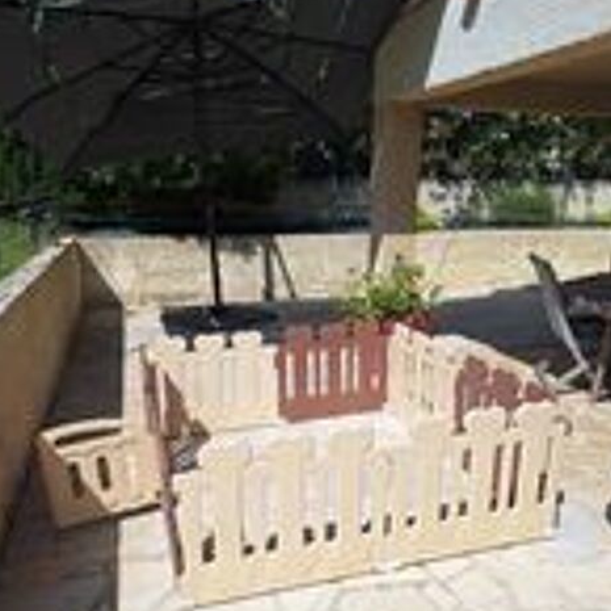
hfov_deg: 57.3
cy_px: 352
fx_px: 559
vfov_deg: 57.0
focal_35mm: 28
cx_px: 307
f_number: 1.8
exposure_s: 1/4444
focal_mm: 5.54
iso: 40
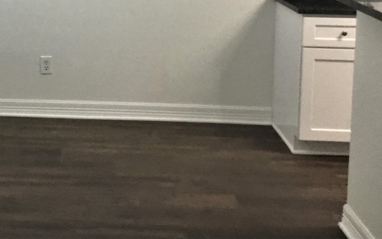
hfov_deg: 29.9
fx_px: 687
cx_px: 48
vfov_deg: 18.7
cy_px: -47
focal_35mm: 66
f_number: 2.4
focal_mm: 3.3
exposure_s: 1/30
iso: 50
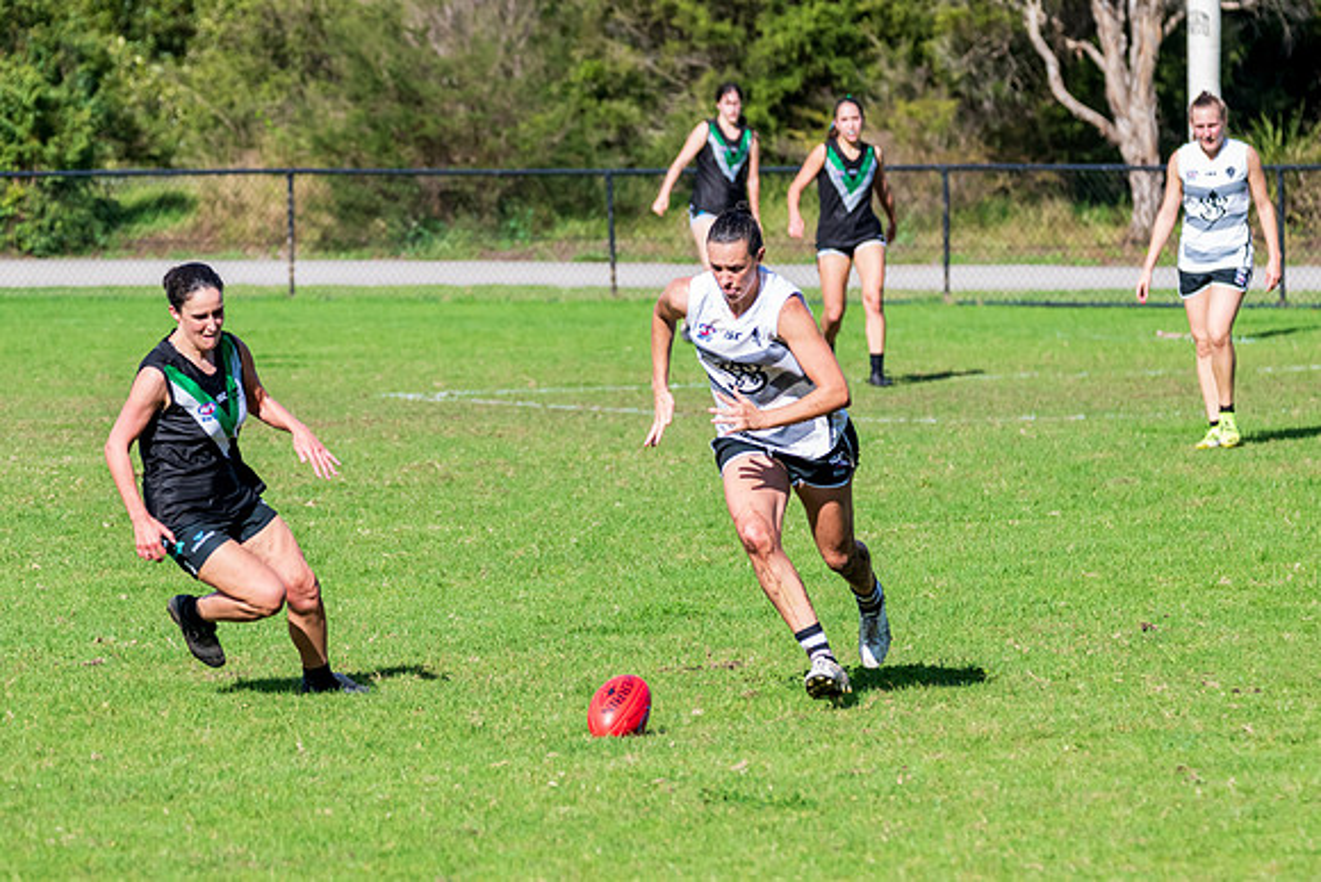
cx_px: 601
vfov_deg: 4.0
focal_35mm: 341
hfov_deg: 6.0
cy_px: 453
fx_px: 12527
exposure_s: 1/1600
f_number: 8
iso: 800
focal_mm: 260
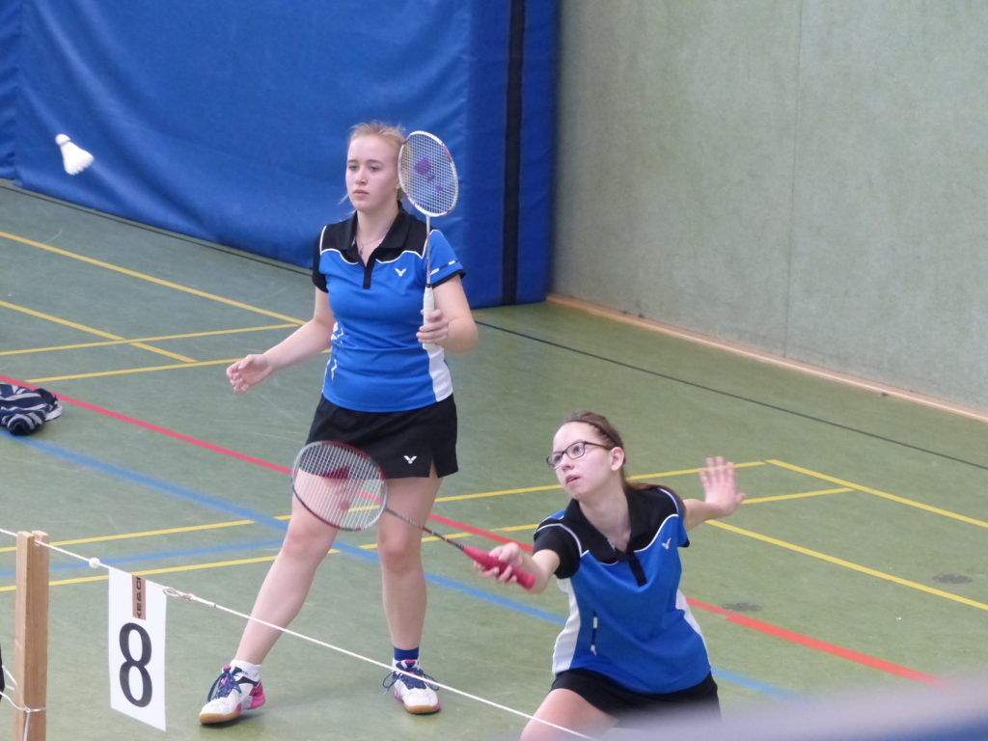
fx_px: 7649
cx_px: 494
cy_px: 370
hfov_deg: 7.4
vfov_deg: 5.5
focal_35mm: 268
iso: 800
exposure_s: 1/250
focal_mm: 48.3
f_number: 2.8
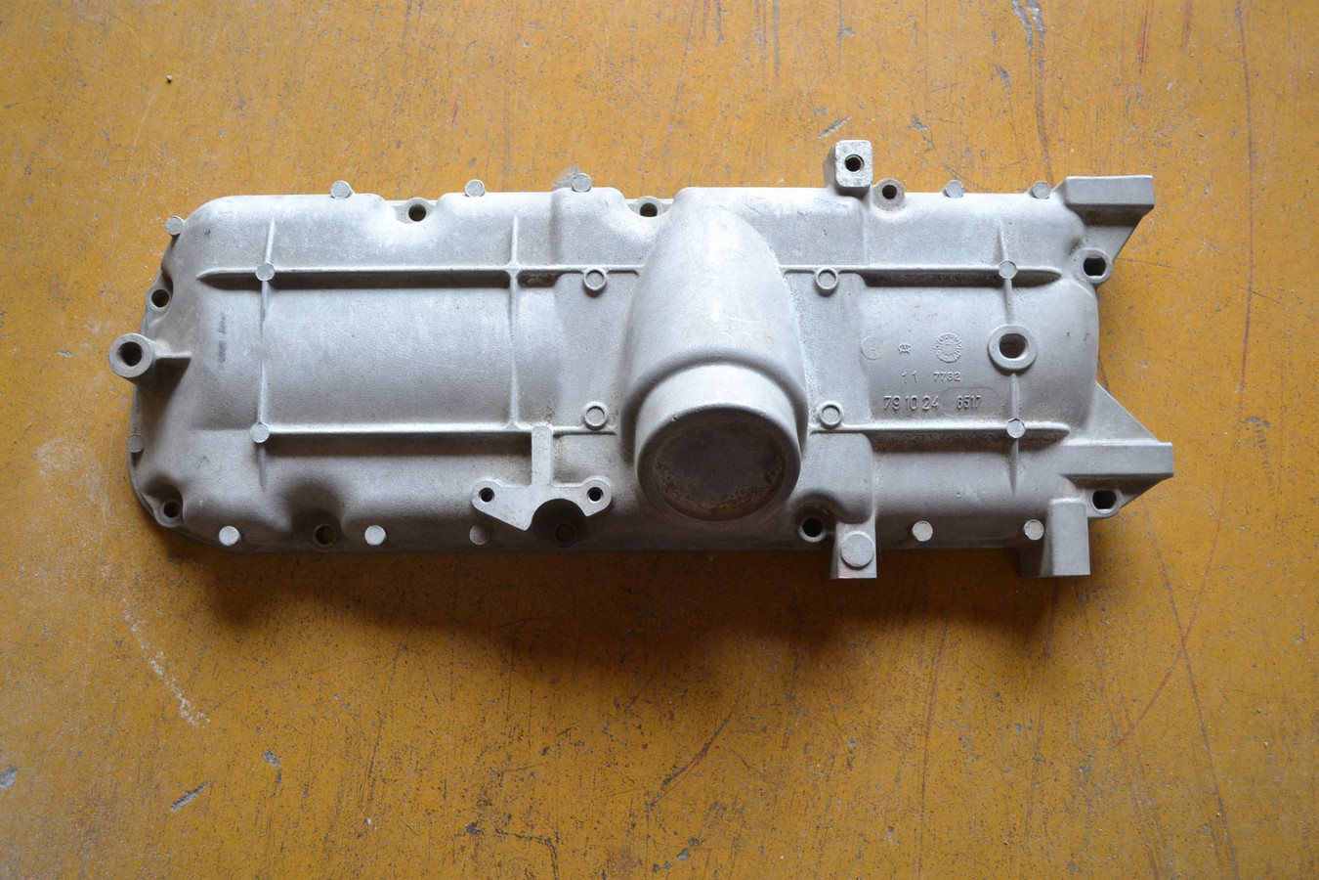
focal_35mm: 33
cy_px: 440
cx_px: 660
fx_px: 1209
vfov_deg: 40.0
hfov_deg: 57.2
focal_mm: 22
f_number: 4
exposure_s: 1/60
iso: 900
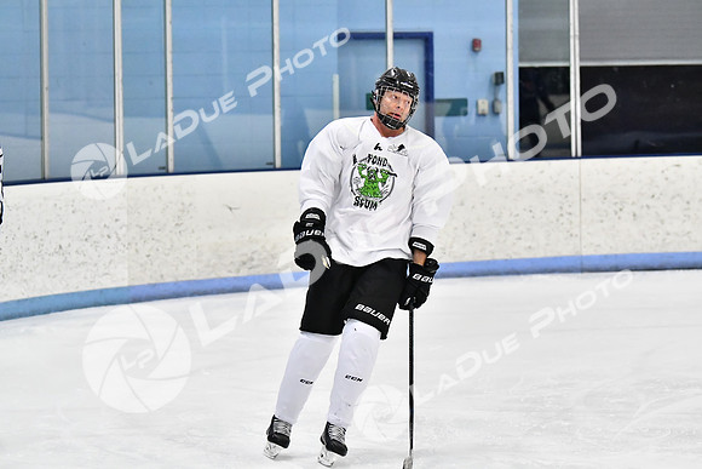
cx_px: 351
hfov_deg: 13.4
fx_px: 2984
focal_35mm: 153
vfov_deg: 9.0
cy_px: 234
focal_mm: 102
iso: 6400
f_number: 3.2
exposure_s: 1/1250
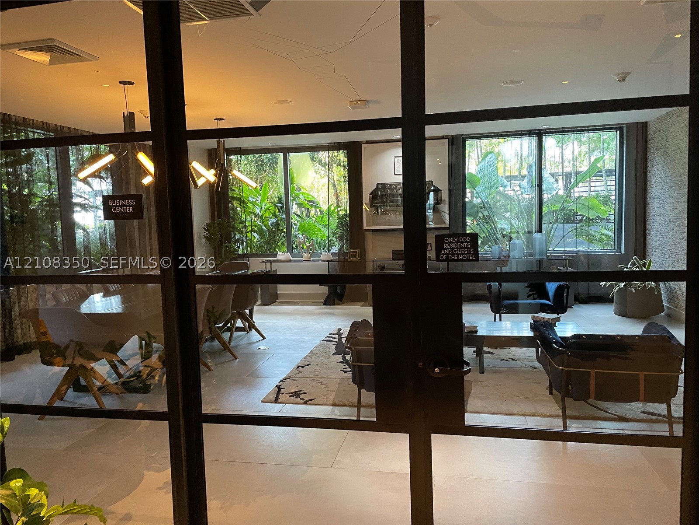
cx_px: 350
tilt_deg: -6.2
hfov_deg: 67.3
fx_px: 525
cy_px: 262
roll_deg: +2.7
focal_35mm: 26
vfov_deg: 53.1
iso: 320
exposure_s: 1/60
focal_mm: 4.2
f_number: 1.6
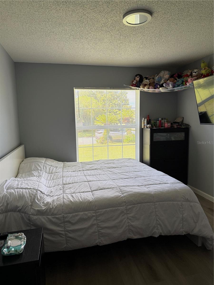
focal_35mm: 24
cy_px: 142
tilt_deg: -5.9
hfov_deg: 56.8
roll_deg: +0.9
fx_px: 198
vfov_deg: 71.6
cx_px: 107
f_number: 1.78
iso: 100
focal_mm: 6.76
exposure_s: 1/162
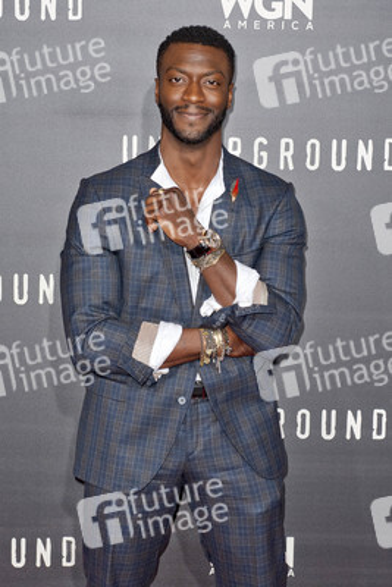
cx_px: 196
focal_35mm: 60
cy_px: 294
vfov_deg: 33.4
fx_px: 979
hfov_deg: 22.6
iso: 800
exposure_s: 1/400
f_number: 4.5
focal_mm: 60
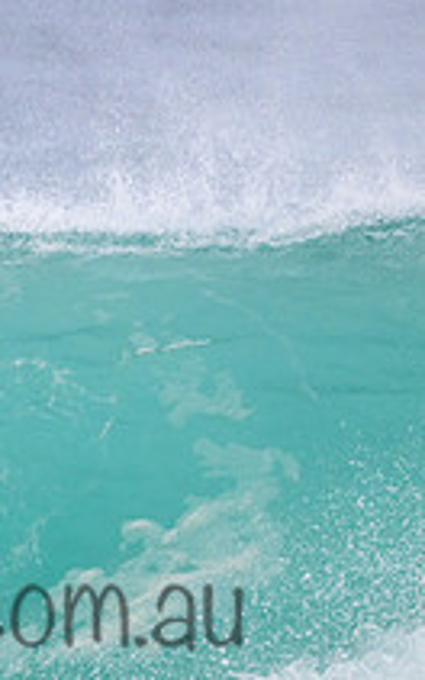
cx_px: -97
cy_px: 572
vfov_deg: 0.9
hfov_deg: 0.6
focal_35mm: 2247
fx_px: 41614
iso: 1250
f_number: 11
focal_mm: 800
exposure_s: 1/2000
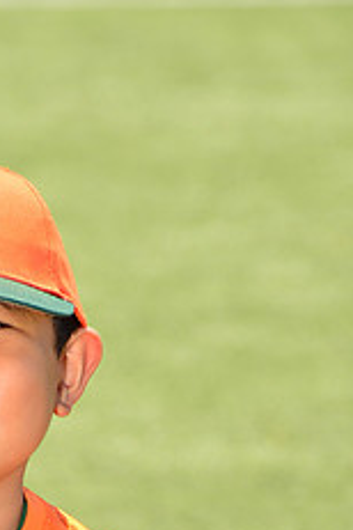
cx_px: -6
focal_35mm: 503
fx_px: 7398
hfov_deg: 2.7
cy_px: 585
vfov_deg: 4.1
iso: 250
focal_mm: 200
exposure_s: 1/250
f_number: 11
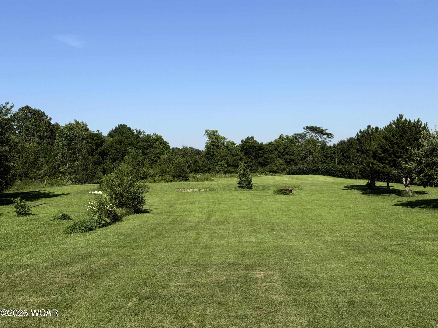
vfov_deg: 30.3
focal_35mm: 48
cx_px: 219
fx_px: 607
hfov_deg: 39.7
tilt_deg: +0.1
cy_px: 164
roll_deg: +0.1
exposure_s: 1/5587
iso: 64
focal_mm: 6.76
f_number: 1.78
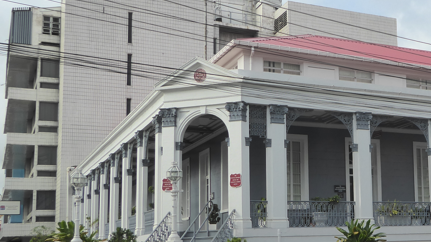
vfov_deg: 20.3
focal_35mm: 59
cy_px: 164
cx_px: 377
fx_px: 674
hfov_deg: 33.8
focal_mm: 5
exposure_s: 1/640
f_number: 3.5
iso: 160
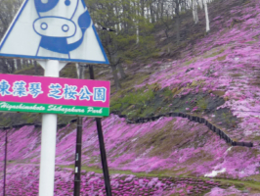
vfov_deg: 13.9
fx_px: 797
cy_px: 42
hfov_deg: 18.3
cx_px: 227
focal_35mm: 106
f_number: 3.1
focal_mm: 7.8
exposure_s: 1/100
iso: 100
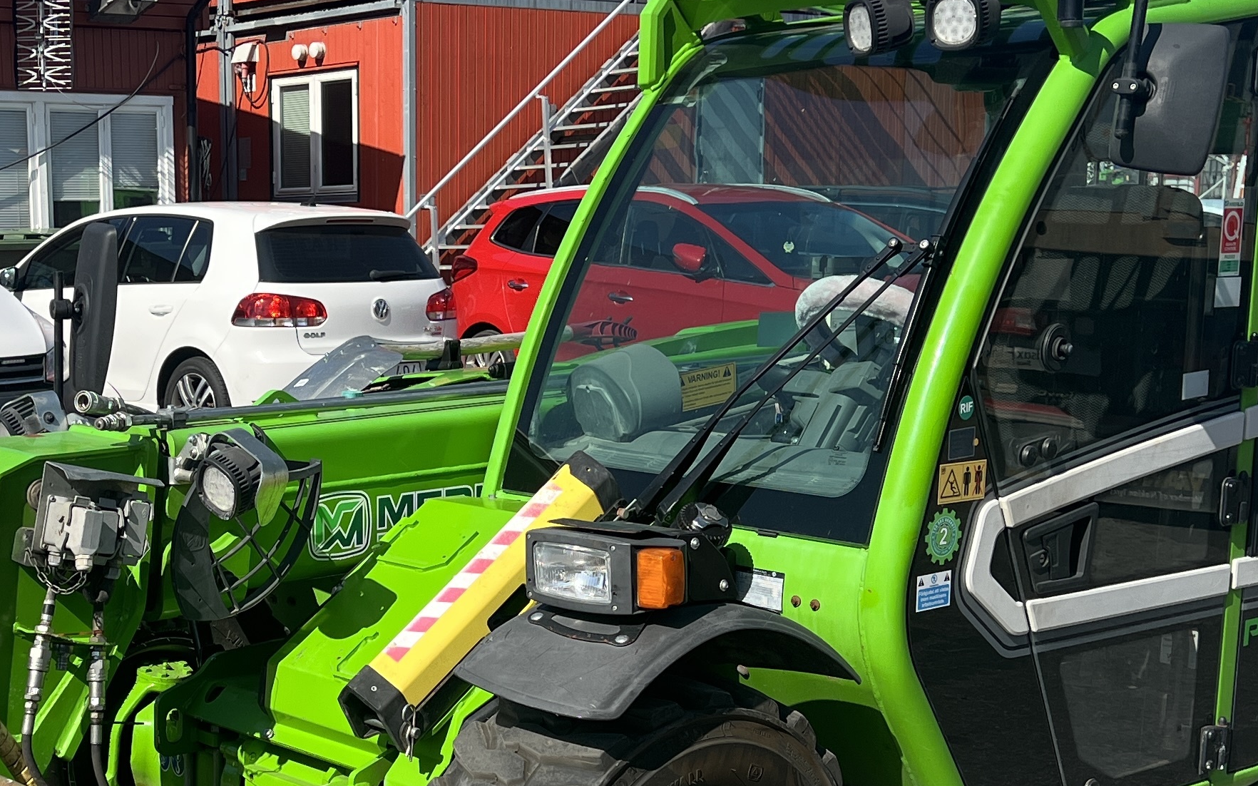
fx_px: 2160
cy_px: 568
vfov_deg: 20.5
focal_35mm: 63
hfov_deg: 31.8
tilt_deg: -9.1
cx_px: 285
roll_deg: +1.0
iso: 50
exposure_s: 1/3968
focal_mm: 5.7
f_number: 1.5
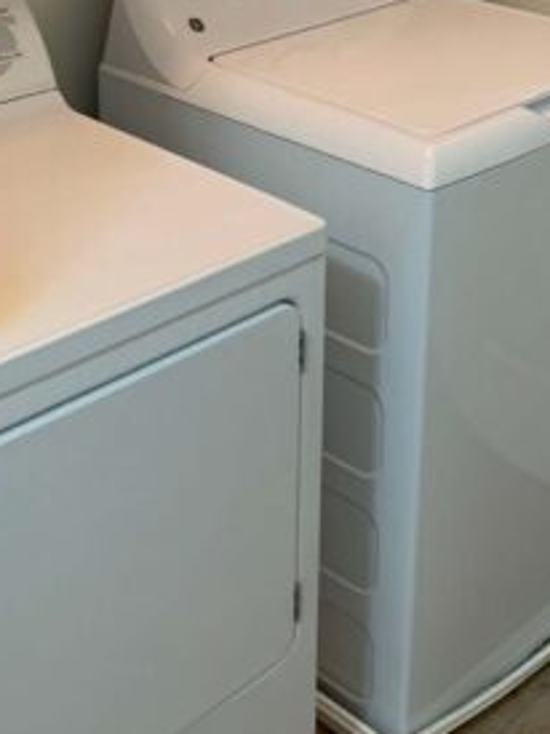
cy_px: 55
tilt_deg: -16.0
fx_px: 1336
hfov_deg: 23.3
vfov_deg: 29.3
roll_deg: -1.0
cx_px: 291
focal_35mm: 63
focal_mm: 4.25
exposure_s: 1/60
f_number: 1.8
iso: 200
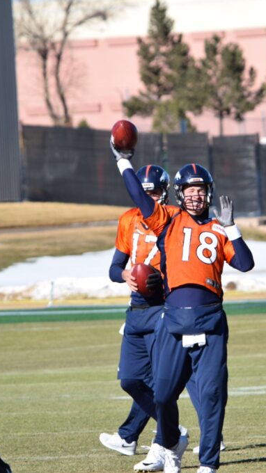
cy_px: 236
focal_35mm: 568
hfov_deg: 2.1
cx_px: 249
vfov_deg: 3.8
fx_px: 7129
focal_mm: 240
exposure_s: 1/800
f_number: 7.1
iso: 200
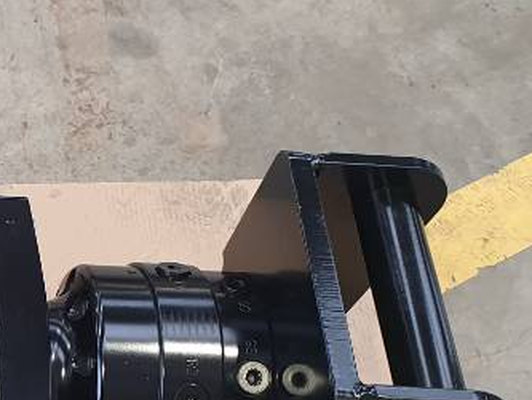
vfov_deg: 18.1
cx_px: -133
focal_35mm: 80
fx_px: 1230
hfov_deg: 22.2
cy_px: 381
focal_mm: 4.32
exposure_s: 1/100
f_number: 2.4
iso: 125
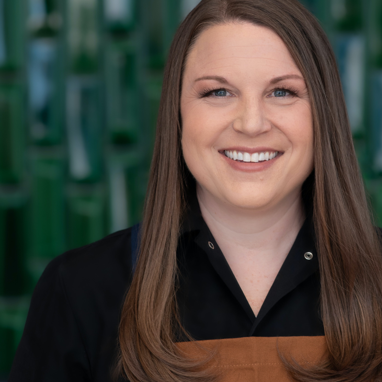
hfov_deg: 11.2
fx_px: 1948
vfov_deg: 11.2
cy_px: 111
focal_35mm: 156
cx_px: 257
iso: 250
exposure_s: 1/320
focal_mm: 85
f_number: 4
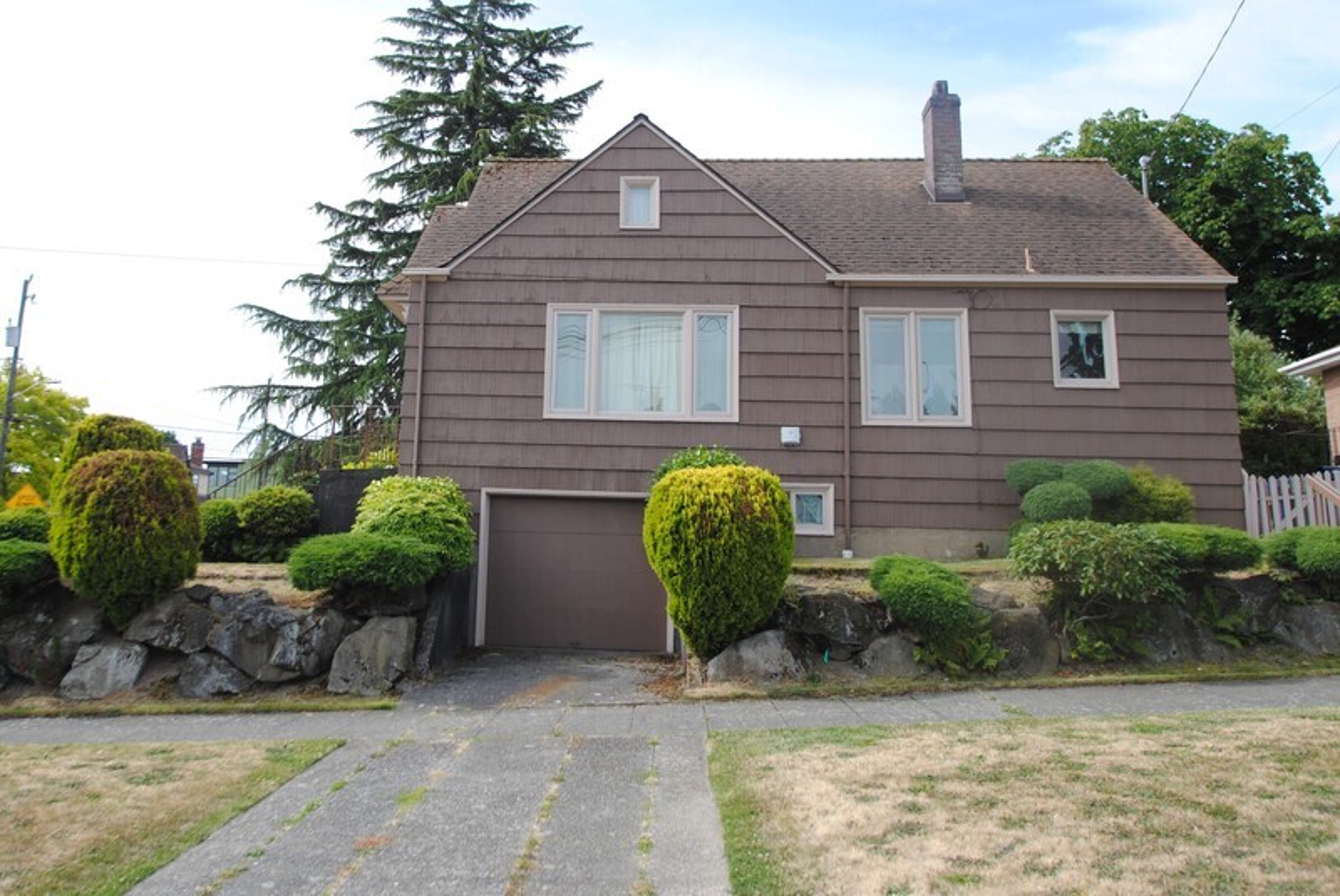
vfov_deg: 53.2
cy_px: 448
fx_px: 894
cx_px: 670
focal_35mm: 24
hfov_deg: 73.7
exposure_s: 1/160
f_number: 6.3
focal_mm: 16
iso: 100
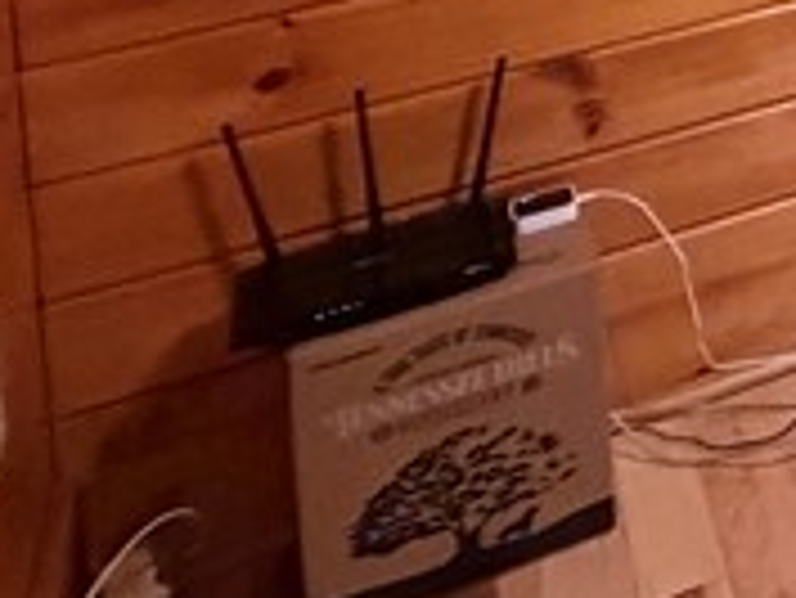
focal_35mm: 81
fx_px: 1864
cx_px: 1776
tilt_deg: -4.8
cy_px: -643
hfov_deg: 15.9
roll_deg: +0.5
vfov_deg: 14.6
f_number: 2.2
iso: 1000
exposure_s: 1/60
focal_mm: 2.22
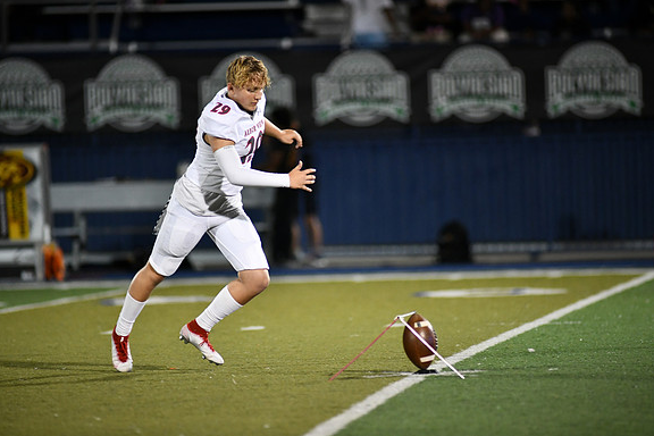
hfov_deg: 6.8
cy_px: 219
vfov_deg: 4.6
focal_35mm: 302
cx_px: 327
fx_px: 5486
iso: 2800
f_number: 2.8
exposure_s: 1/1000
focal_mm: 300
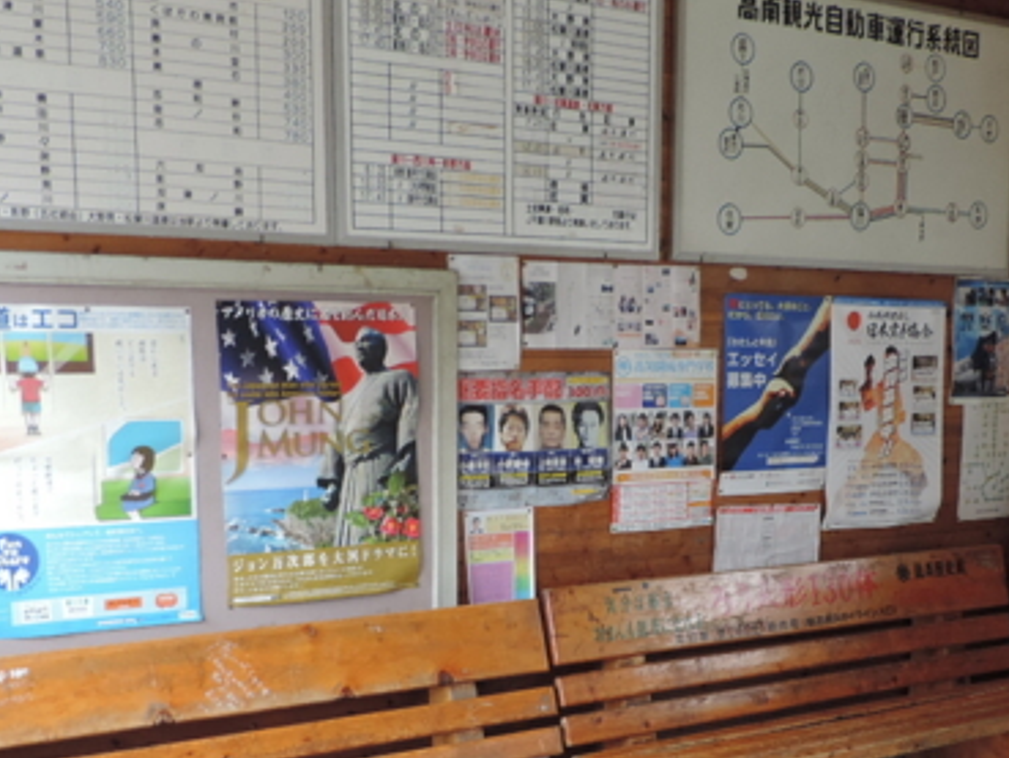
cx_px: 686
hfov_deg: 36.4
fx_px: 1516
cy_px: 605
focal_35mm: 52
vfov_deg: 27.5
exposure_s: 1/30
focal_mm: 4.3
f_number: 3
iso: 90
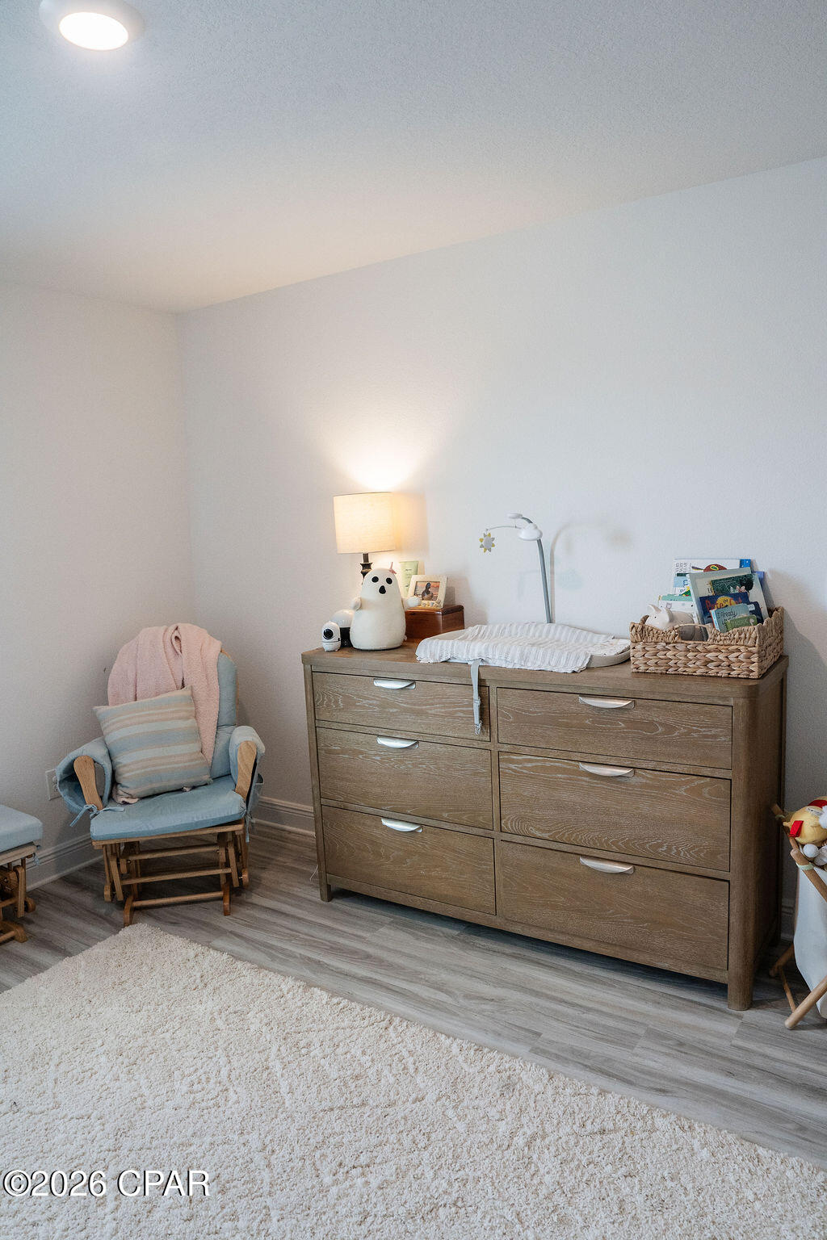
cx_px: 414
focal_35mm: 24
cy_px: 620
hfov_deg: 53.1
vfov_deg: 73.7
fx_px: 827
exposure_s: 1/160
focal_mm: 24
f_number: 5.6
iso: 1600
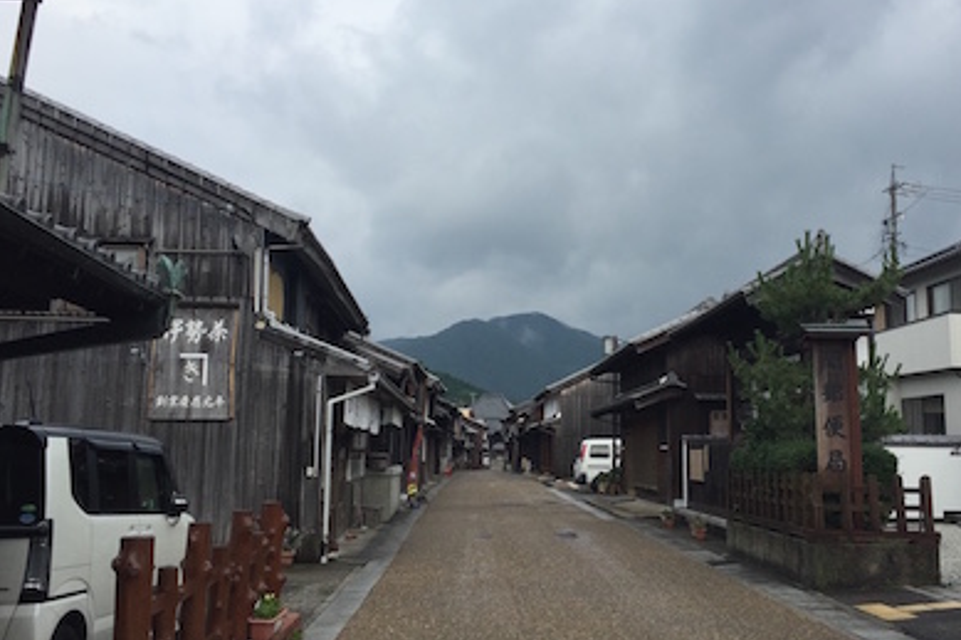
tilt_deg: +11.2
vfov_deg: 35.0
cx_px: 543
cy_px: 310
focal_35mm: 38
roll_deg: -1.4
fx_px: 1014
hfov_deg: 50.6
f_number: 2.2
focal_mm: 4.15
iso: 32
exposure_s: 1/1883
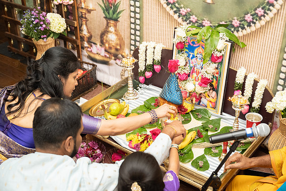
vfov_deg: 27.0
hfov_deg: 39.6
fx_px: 397
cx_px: 148
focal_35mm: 50
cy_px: 95
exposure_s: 1/160
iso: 1000
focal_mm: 47
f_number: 3.5
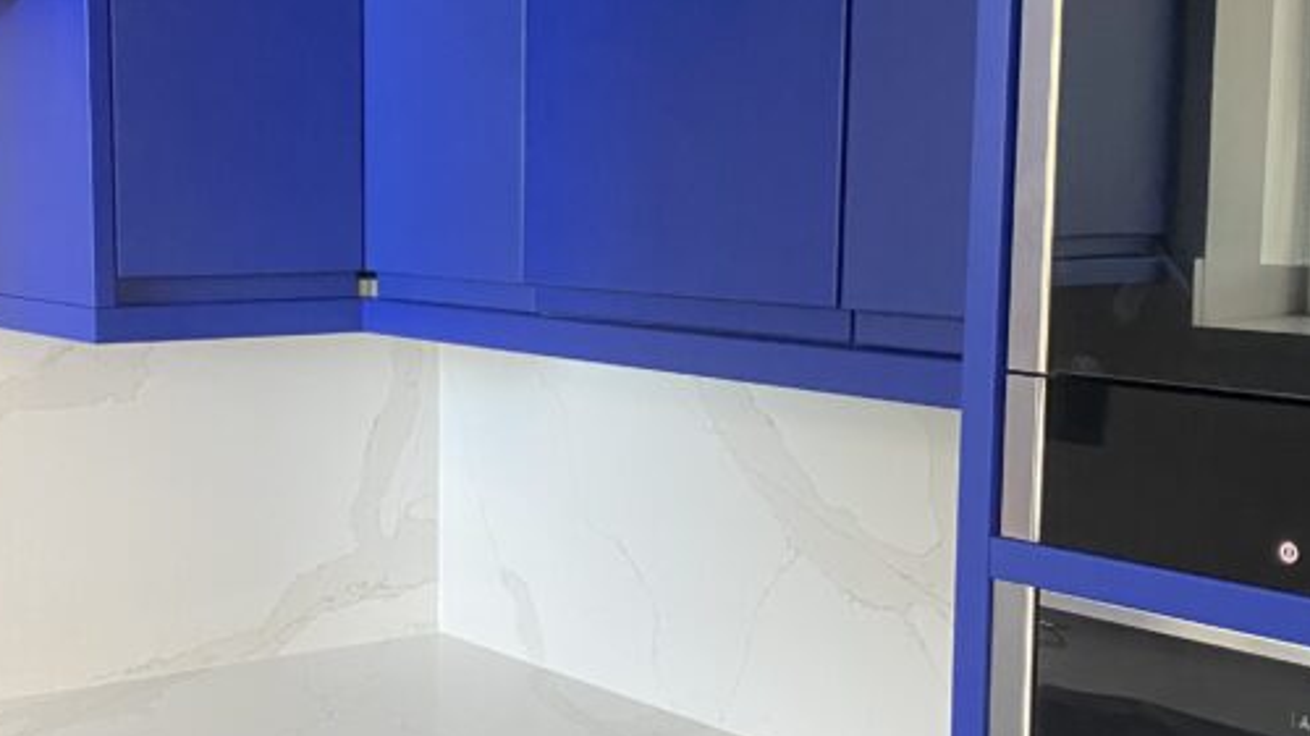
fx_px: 2014
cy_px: 456
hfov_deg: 35.6
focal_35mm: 58
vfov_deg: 20.7
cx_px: 422
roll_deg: +0.2
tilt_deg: -6.5
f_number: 1.8
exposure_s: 1/60
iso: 250
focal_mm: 4.25
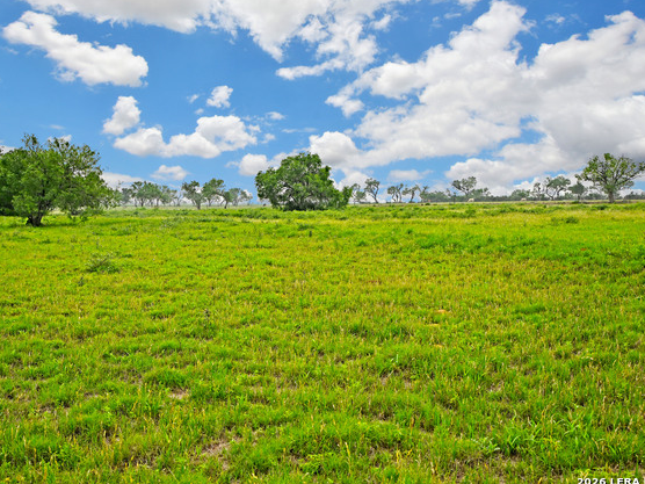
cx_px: 298
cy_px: 241
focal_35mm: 42
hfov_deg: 44.8
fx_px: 783
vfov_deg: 34.3
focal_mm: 25.5
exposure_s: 1/125
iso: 64
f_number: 5.3
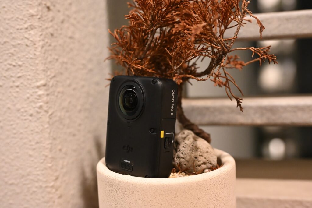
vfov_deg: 29.3
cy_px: 104
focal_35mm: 46
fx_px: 399
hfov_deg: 42.7
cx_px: 156
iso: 8000
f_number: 4
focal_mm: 46
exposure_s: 1/30
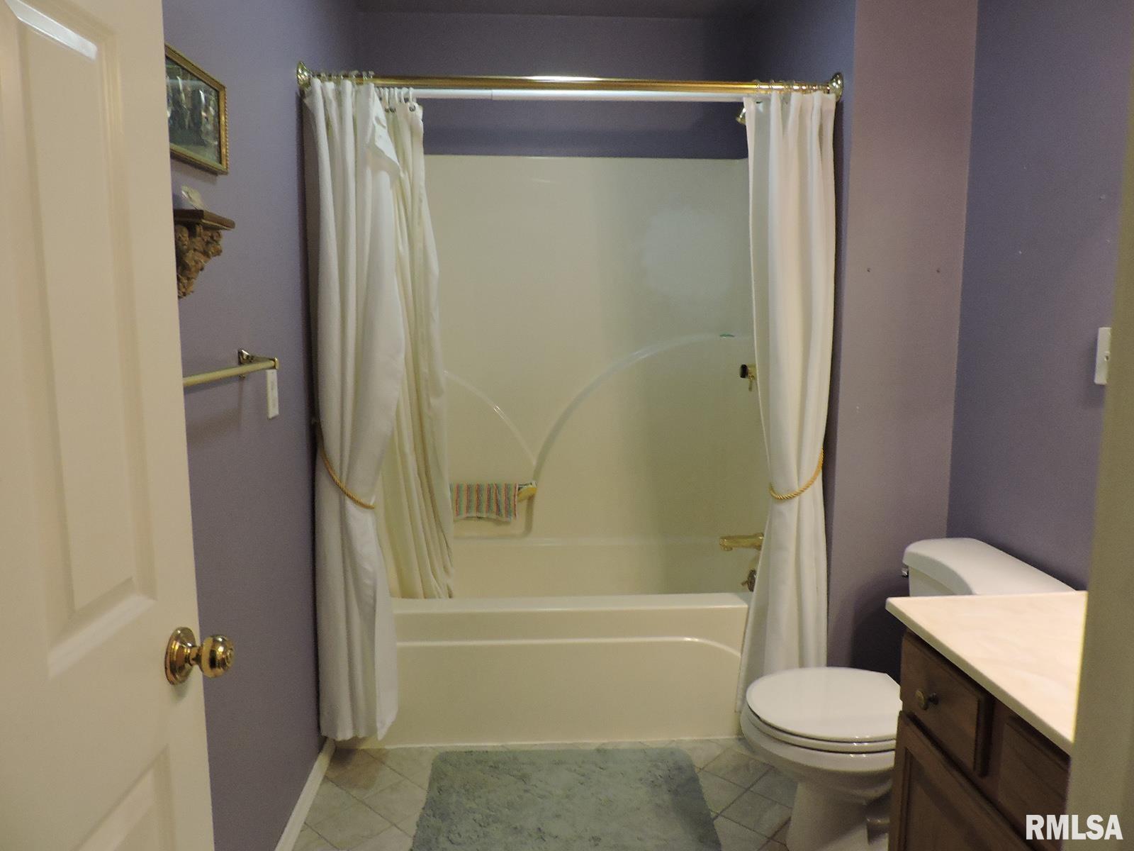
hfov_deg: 71.6
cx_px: 567
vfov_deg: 56.8
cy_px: 426
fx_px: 786
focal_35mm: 24
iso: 400
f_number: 3
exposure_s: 1/25
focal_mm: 4.3
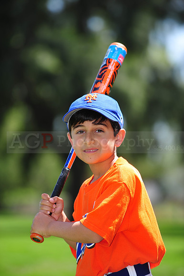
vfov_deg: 10.3
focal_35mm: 200
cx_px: 92
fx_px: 1535
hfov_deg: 6.9
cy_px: 138
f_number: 4.5
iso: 200
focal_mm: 200
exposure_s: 1/640
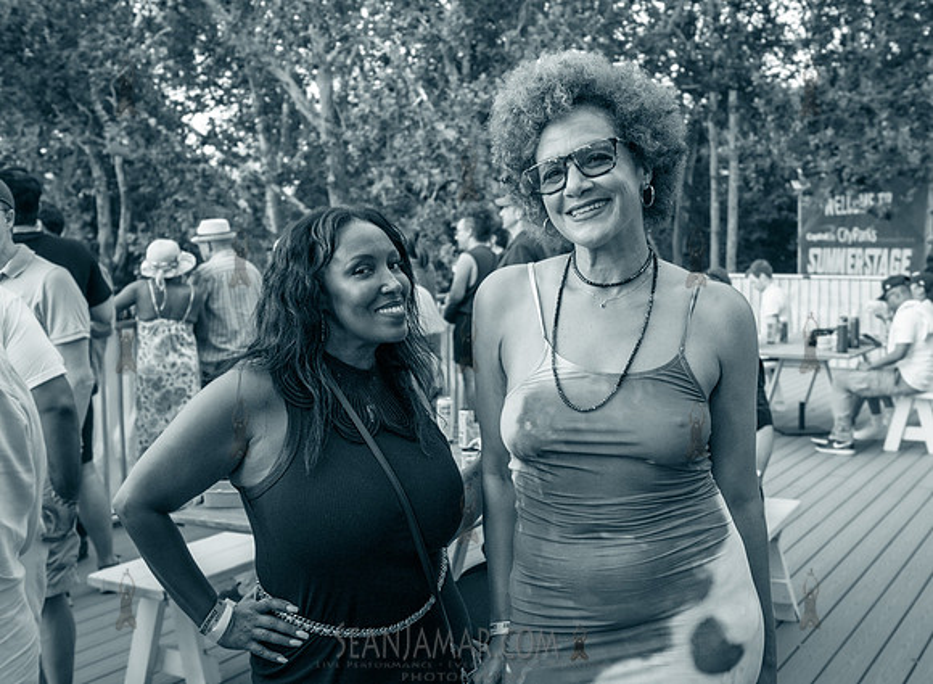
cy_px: 336
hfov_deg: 44.3
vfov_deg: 33.2
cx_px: 498
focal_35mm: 43
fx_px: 1145
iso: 2000
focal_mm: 38
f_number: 4.5
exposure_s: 1/250
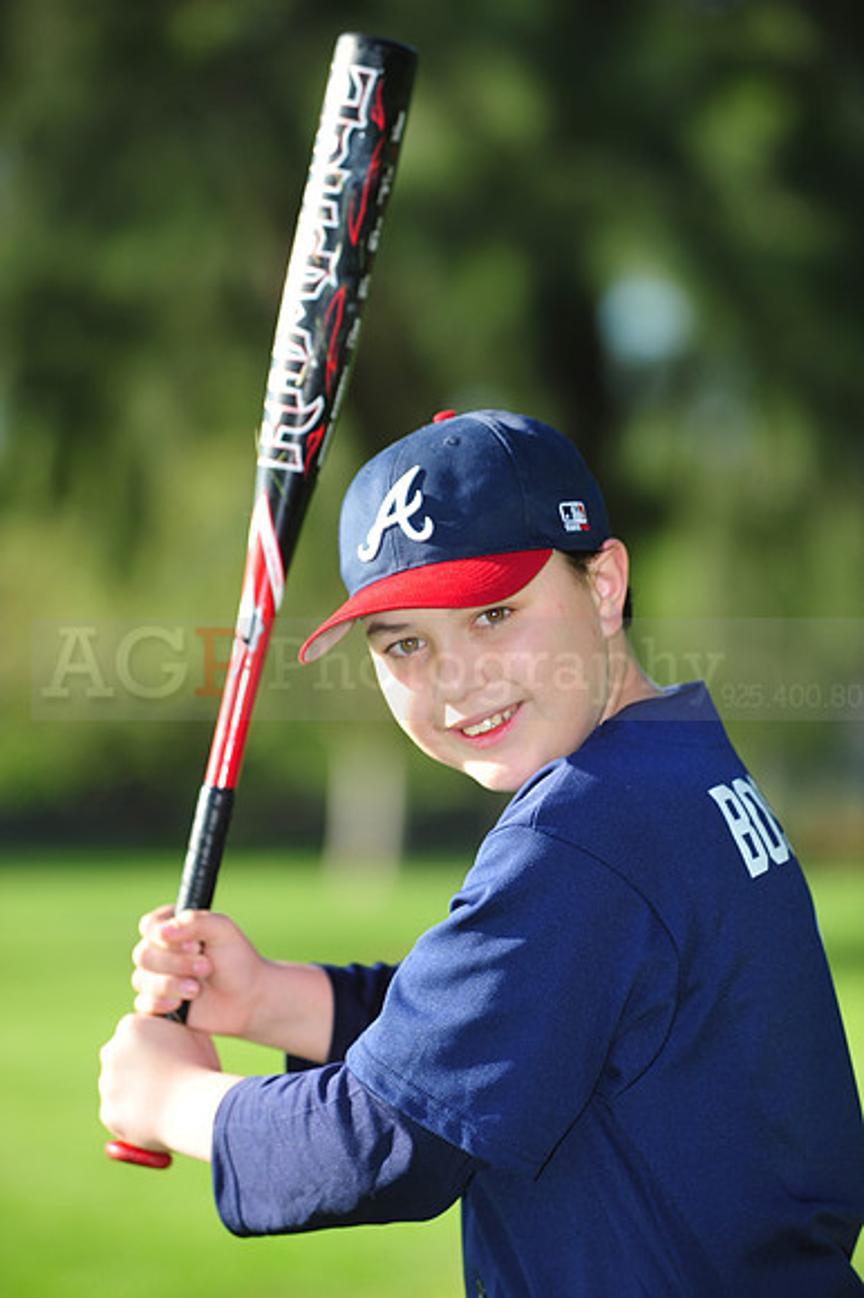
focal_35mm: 200
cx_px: 432
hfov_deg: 6.9
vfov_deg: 10.3
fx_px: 7208
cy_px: 649
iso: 200
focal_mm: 200
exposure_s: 1/500
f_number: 4.5
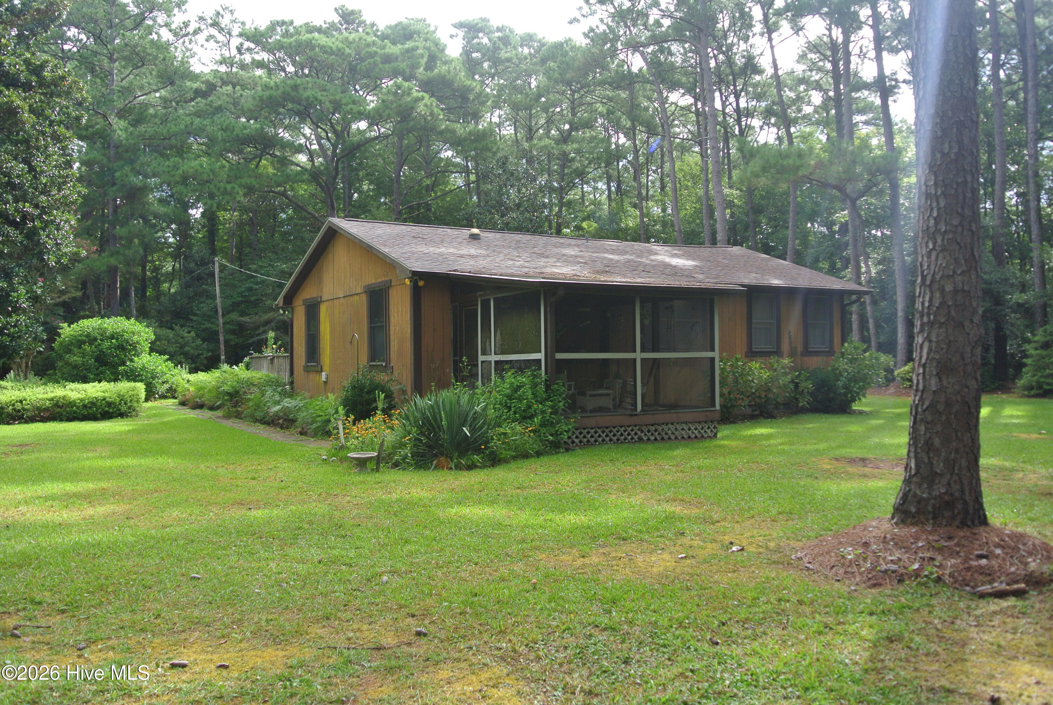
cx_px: 526
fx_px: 879
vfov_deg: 43.7
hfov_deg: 61.9
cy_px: 352
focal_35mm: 30
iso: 100
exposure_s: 1/250
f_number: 4
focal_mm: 11.4
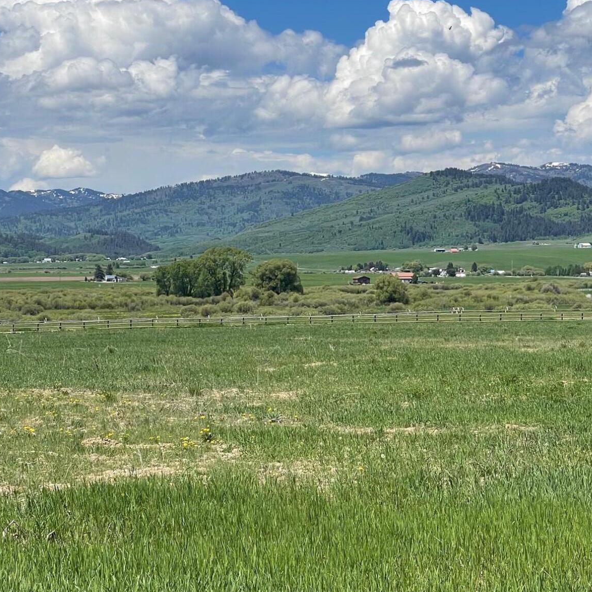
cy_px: 320
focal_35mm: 98
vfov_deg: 17.7
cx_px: 375
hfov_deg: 17.7
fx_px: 1896
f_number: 2.2
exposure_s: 1/1783
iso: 20
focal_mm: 7.5
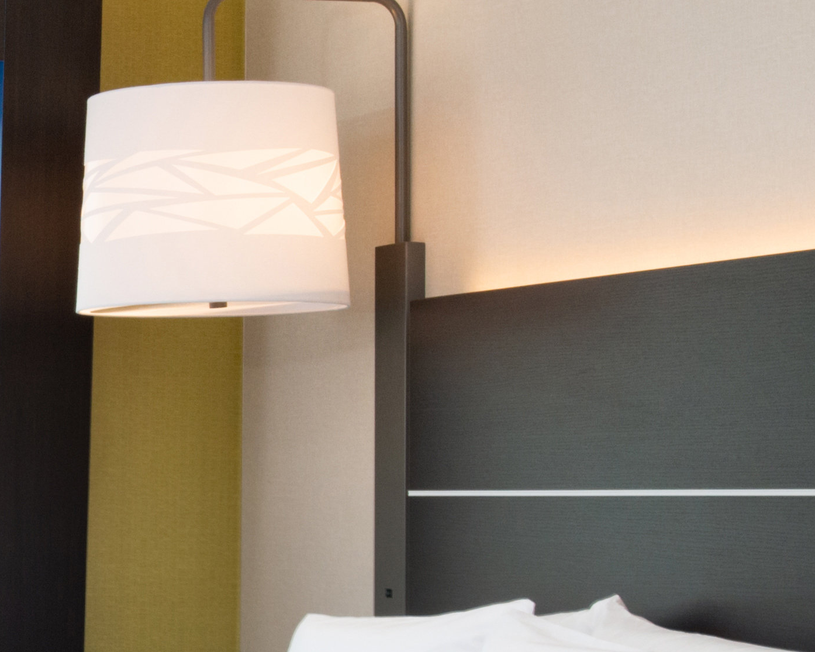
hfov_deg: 15.1
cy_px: 992
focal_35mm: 119
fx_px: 2870
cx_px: -372
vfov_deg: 12.3
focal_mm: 24
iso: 640
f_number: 11
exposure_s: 1/40
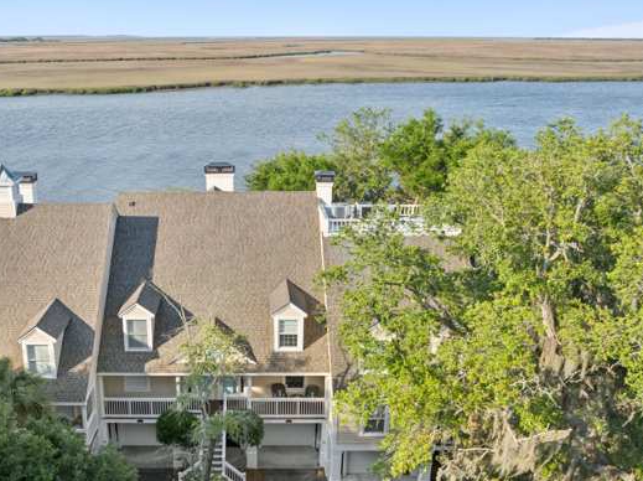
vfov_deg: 38.5
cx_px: 245
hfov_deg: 49.7
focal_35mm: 37
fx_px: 686
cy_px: 279
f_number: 2.8
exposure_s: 1/400
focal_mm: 12.29
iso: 280
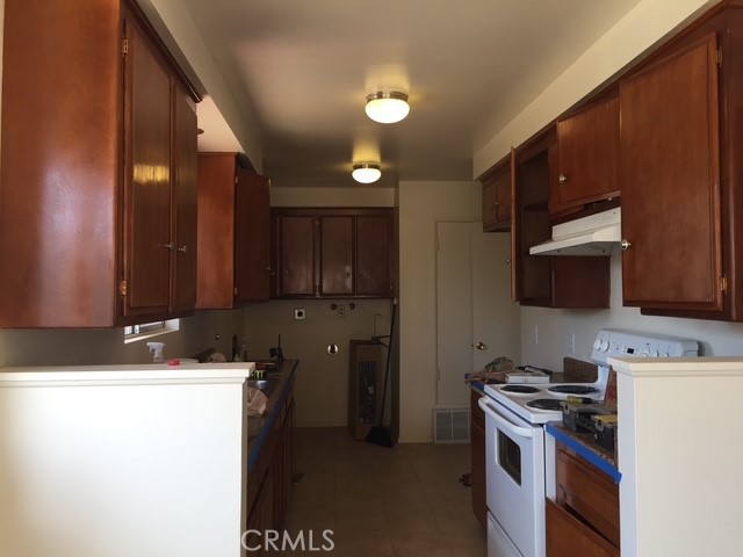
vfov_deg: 48.2
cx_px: 372
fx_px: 622
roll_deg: -1.1
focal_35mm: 29
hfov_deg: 61.7
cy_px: 278
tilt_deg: +0.9
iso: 40
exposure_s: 1/120
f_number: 2.2
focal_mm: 4.15
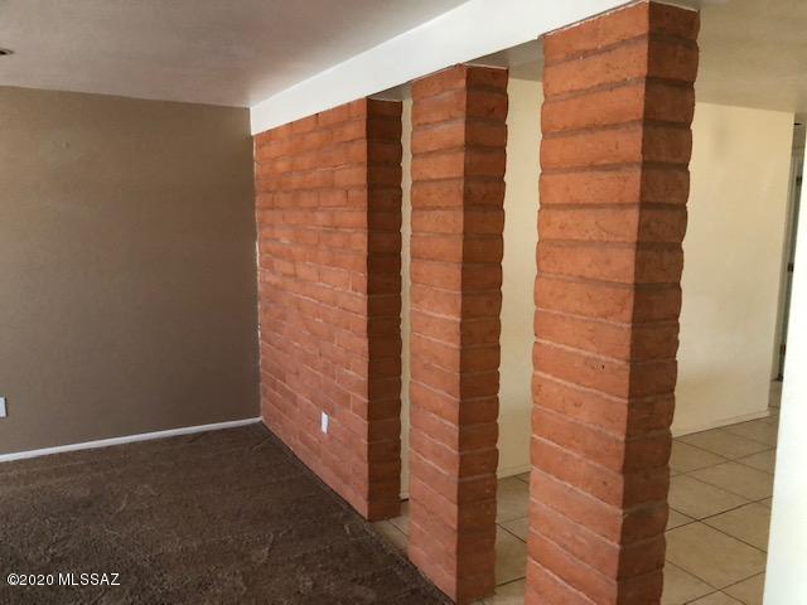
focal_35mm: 28
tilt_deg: -12.2
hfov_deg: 63.4
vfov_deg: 49.7
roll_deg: -0.9
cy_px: 302
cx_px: 404
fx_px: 653
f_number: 1.8
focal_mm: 3.99
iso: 250
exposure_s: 1/60
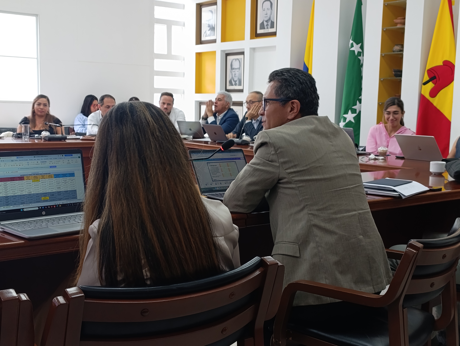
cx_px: 230
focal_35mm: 46
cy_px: 173
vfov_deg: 31.6
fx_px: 612
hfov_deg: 41.2
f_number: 1.7
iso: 400
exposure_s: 1/120
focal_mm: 6.11
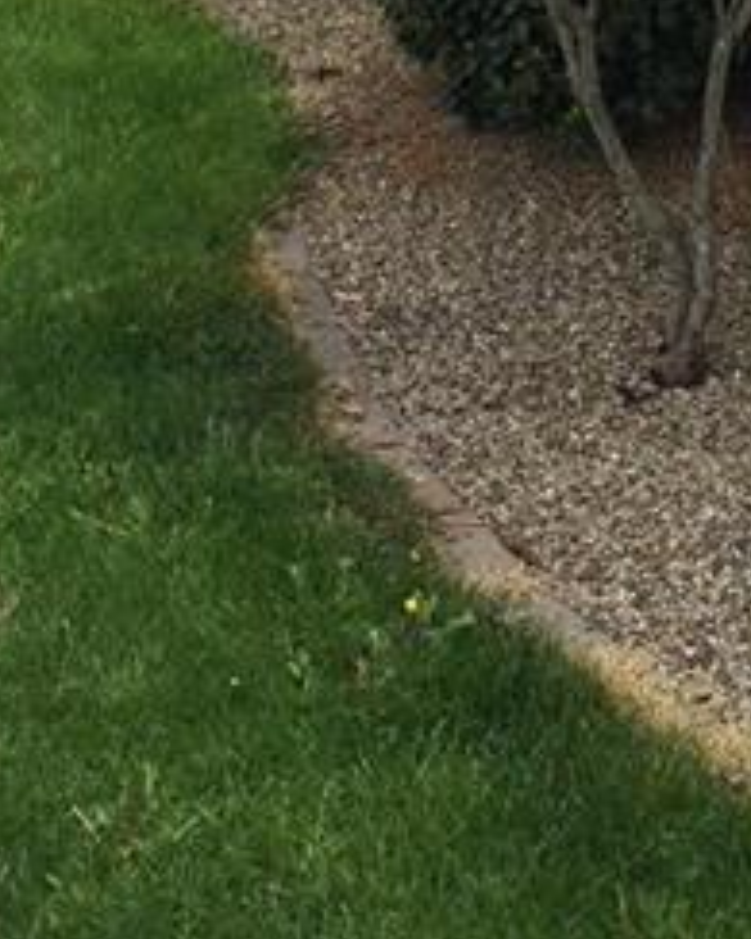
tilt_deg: -12.7
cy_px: -77
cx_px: 447
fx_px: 2474
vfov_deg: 20.6
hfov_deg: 17.2
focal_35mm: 89
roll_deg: -2.9
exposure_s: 1/1068
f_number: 2.2
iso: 32
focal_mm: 4.15
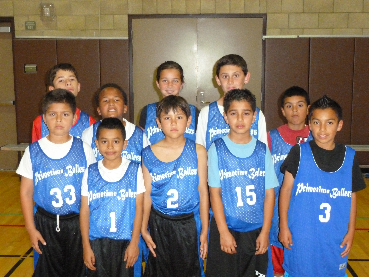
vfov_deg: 32.2
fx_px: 480
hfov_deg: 42.1
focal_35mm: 45
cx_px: 184
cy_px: 138
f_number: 4
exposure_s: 1/60
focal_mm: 8
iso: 1000
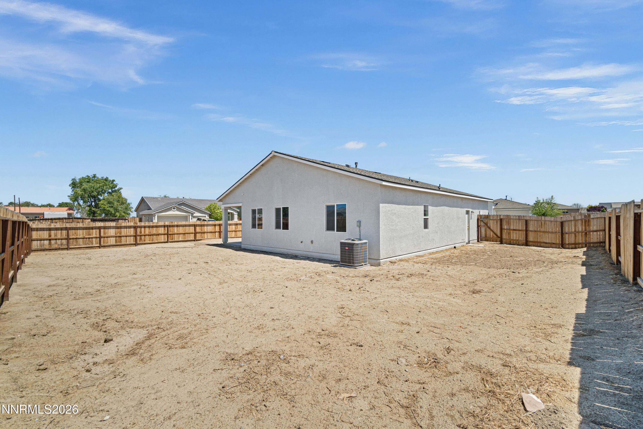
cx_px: 322
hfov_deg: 100.4
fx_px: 268
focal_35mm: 15
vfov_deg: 77.3
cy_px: 214
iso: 100
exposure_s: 1/40
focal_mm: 10
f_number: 8
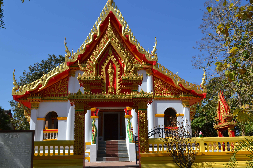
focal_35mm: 36
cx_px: 126
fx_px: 253
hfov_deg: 53.1
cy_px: 84
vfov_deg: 36.9
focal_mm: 24
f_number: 8
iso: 100
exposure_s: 1/250
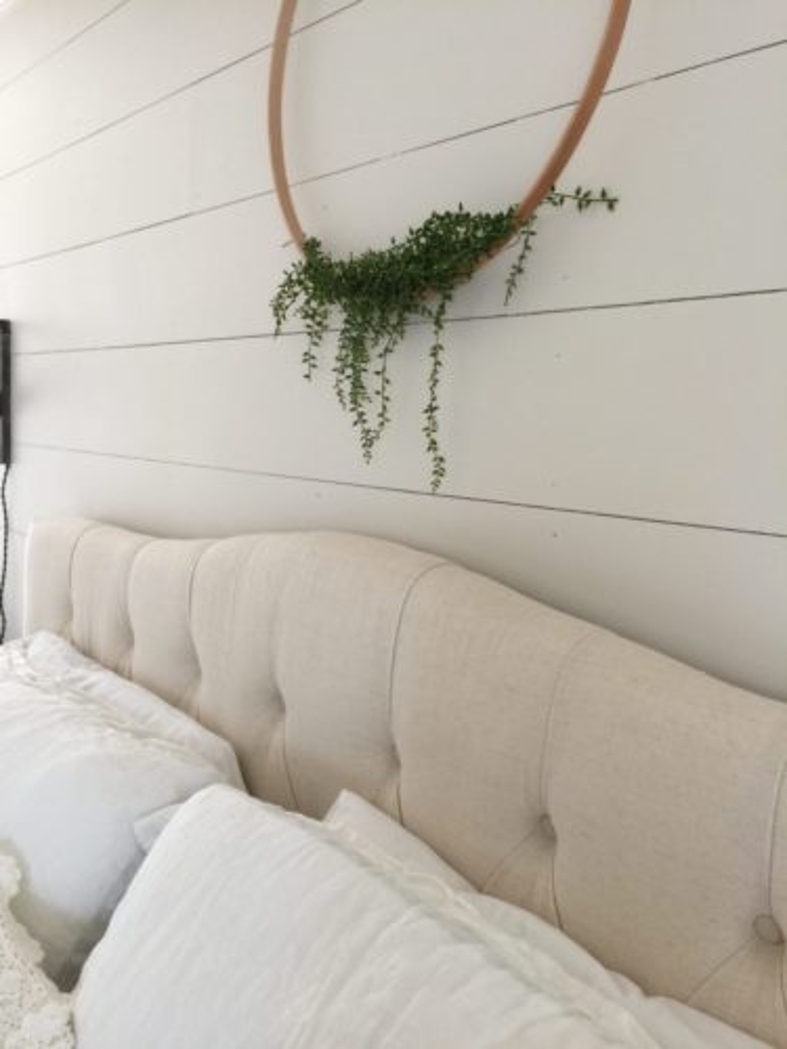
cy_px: 524
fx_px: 879
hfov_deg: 48.2
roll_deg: -2.2
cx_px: 394
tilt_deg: -5.2
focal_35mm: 29
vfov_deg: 61.7
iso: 40
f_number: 2.2
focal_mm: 4.15
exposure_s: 1/15
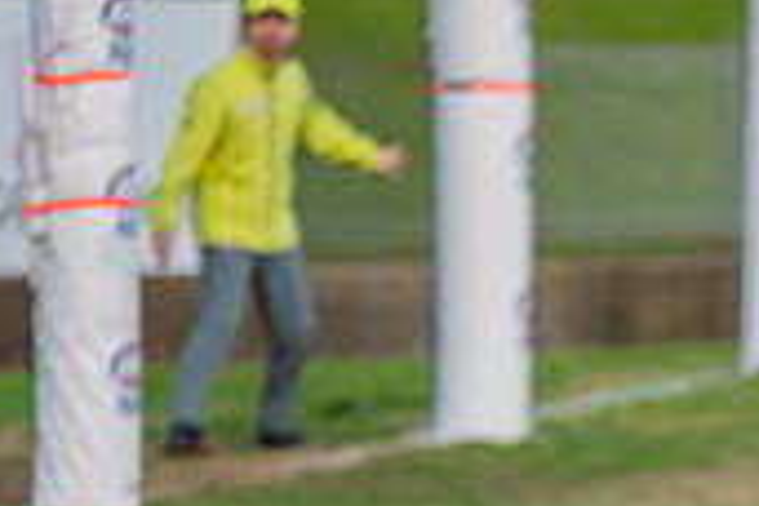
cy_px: 733
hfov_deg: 2.6
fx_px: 16865
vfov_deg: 1.7
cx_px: 1179
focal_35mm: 800
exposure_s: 1/1600
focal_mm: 200
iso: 1400
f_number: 2.8
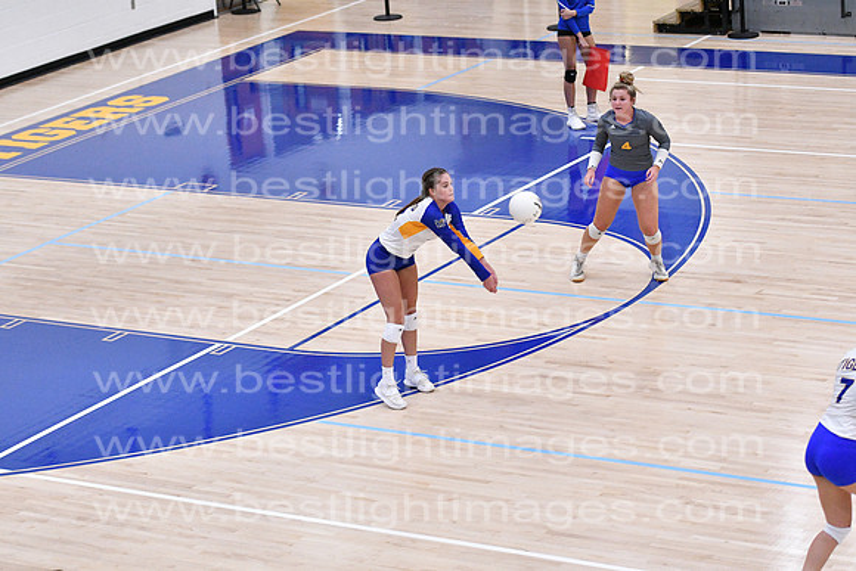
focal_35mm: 105
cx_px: 428
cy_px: 286
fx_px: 2497
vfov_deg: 13.0
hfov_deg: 19.5
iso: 6400
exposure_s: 1/1000
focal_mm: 70
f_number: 3.2
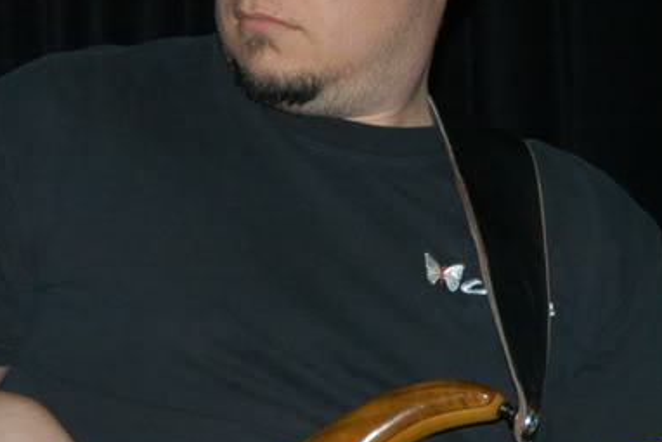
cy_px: 302
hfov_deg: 8.3
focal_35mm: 249
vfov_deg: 5.5
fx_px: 4580
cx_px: 352
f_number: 5.3
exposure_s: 1/60
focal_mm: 62
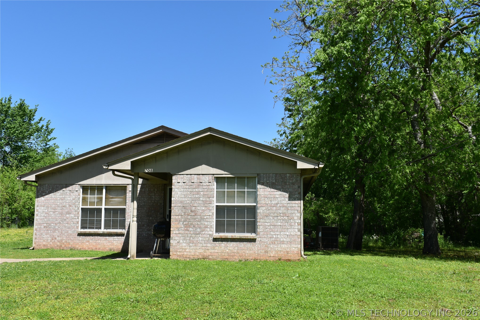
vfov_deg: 38.4
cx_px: 240
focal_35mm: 34
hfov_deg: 55.1
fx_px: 460
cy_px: 160
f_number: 10
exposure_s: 1/200
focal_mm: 23
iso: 100
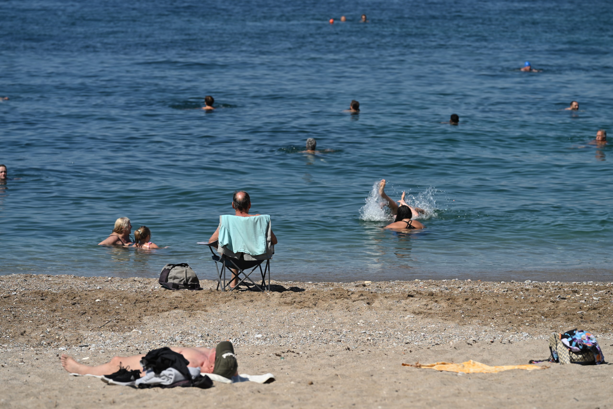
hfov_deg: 10.3
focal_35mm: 200
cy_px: 204
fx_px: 3405
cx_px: 306
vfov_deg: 6.9
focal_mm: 200
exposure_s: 1/1000
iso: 100
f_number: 5.6
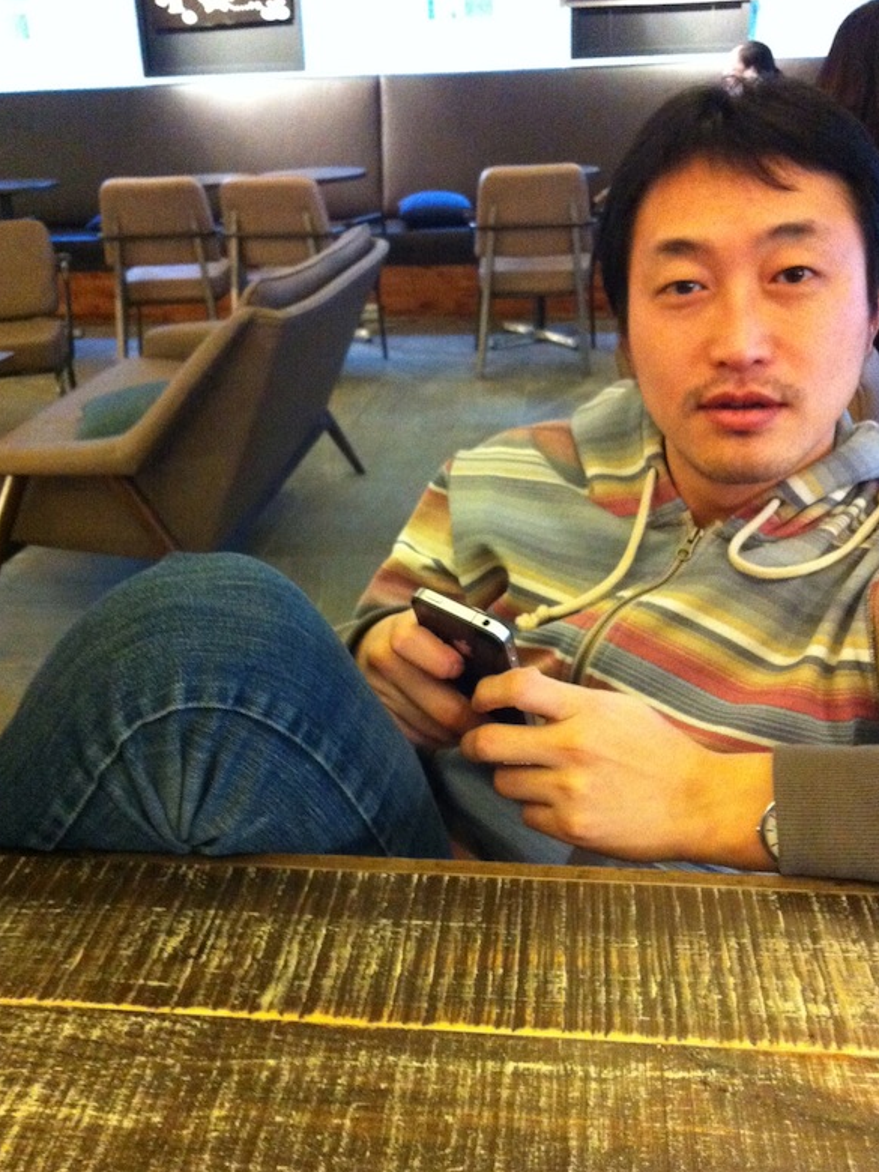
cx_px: 440
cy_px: 578
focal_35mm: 36
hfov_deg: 39.7
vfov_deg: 51.4
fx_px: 1219
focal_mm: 3.85
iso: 800
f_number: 2.8
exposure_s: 1/15
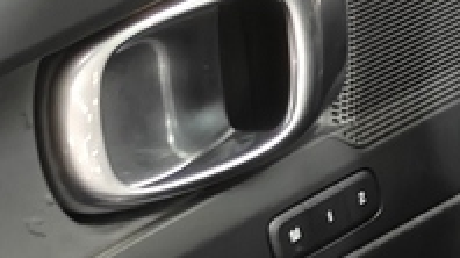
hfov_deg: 8.5
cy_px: 304
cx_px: 1580
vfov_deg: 6.3
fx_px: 2316
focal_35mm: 190
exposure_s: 1/25
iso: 200
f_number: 1.8
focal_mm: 5.59
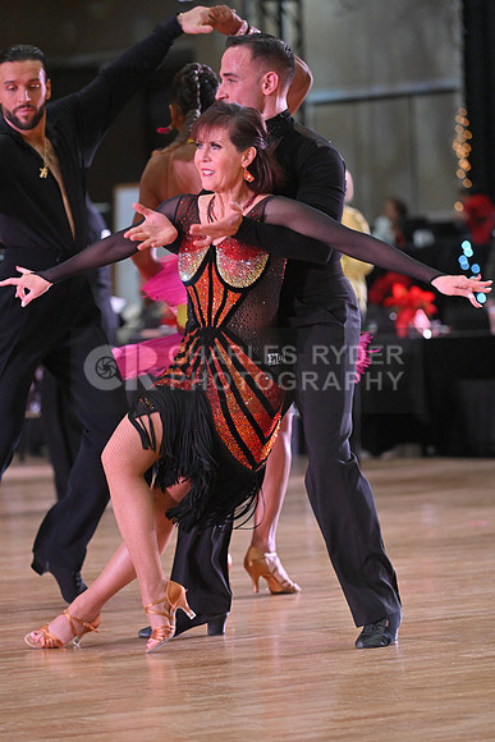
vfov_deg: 11.4
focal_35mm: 180
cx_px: 248
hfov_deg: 7.6
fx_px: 3710
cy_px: 371
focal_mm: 180
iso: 4000
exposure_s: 1/400
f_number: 5
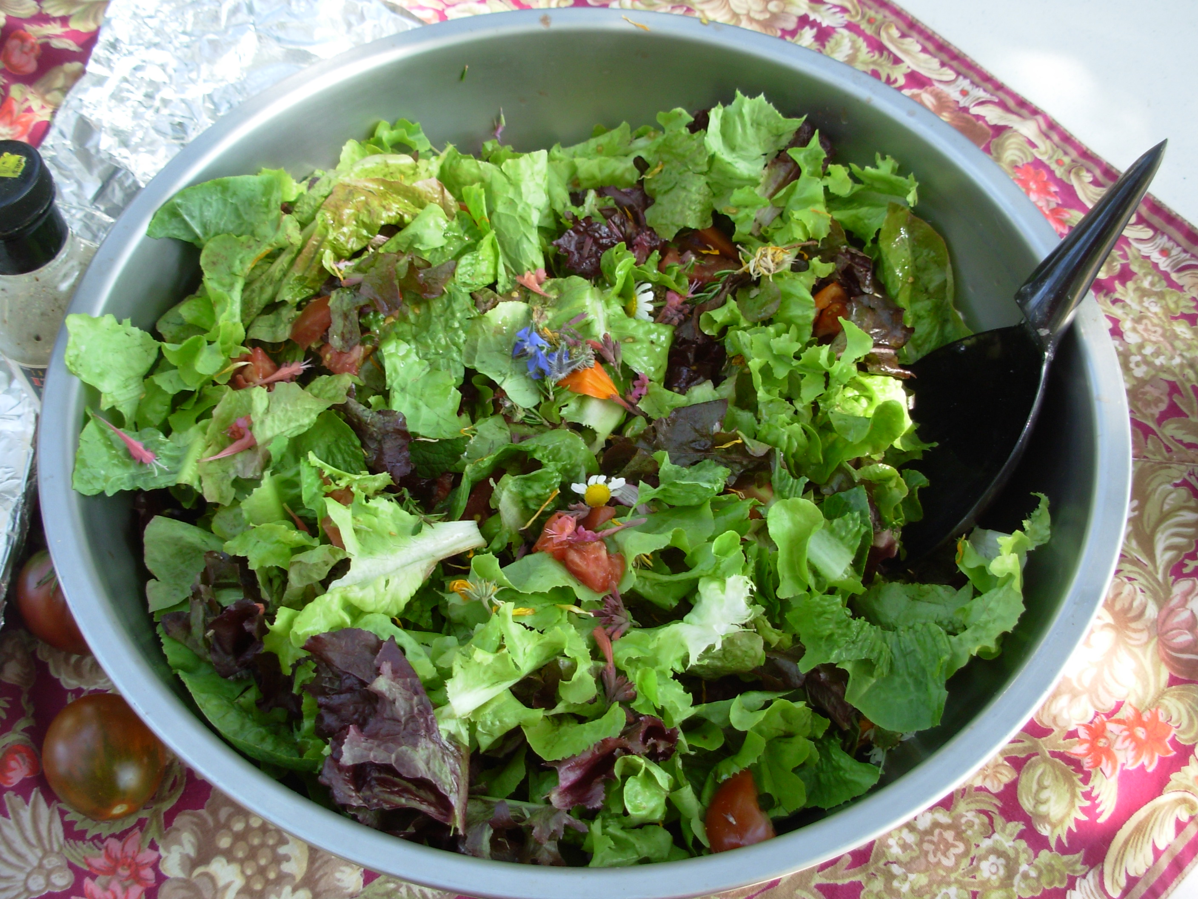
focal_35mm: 38
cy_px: 450
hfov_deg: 49.0
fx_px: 1315
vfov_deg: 37.7
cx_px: 599
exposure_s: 1/35.9
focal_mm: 6.3
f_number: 2.9
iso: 50
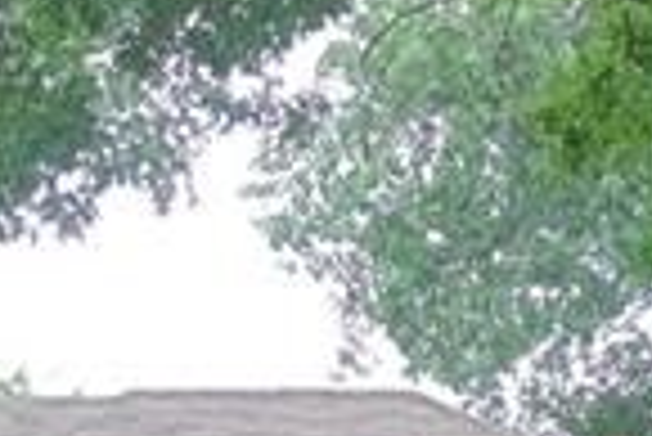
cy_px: 935
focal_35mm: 188
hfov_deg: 10.9
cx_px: 211
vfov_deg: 7.0
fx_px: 3408
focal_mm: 7.4
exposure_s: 1/160
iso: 80
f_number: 3.6
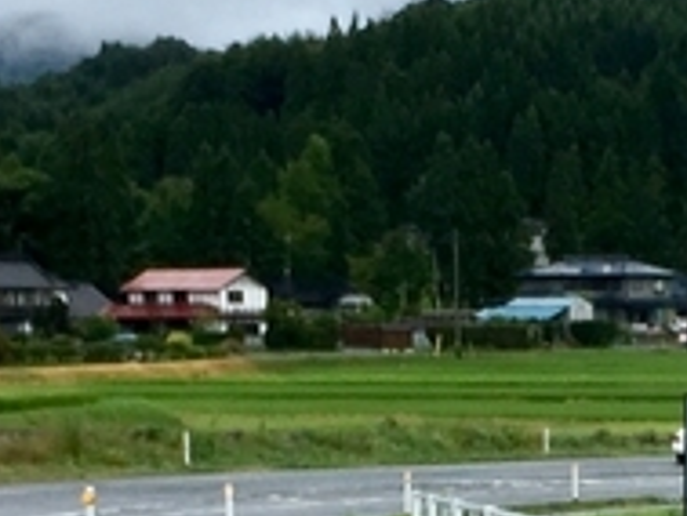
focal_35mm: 184
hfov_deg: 10.7
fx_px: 3654
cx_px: 600
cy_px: 734
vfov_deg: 7.9
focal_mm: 4.15
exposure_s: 1/363
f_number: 2.2
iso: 25
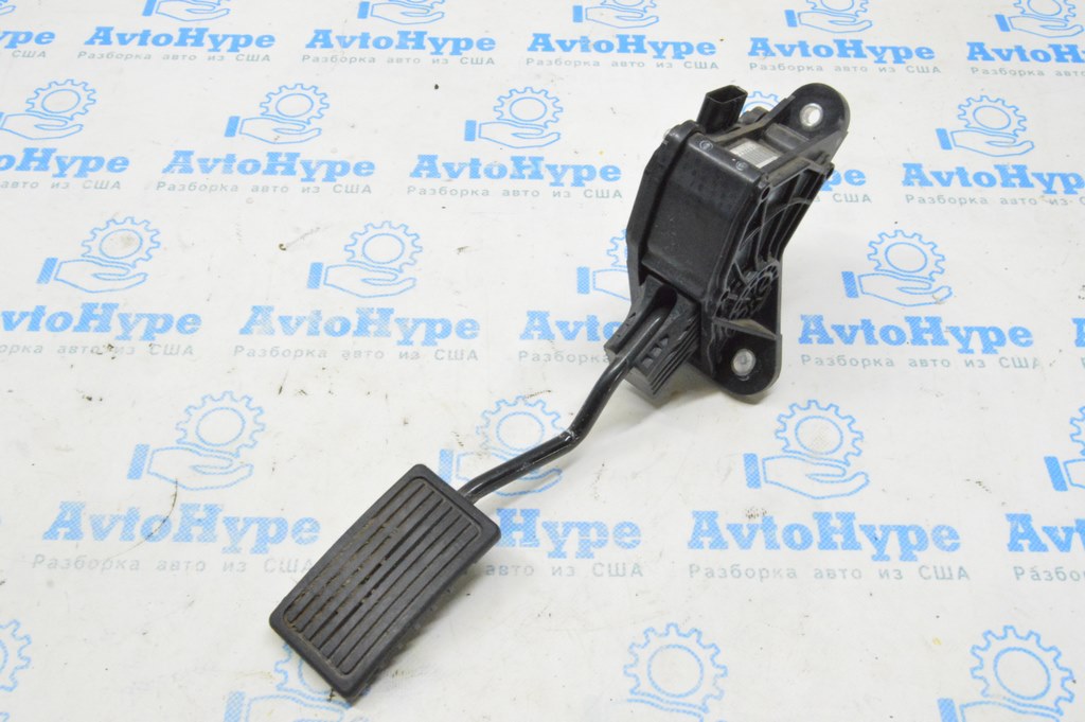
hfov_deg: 53.2
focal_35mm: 36
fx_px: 1084
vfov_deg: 36.8
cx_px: 542
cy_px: 361
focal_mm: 24
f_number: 20
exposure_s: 1/15
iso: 6400
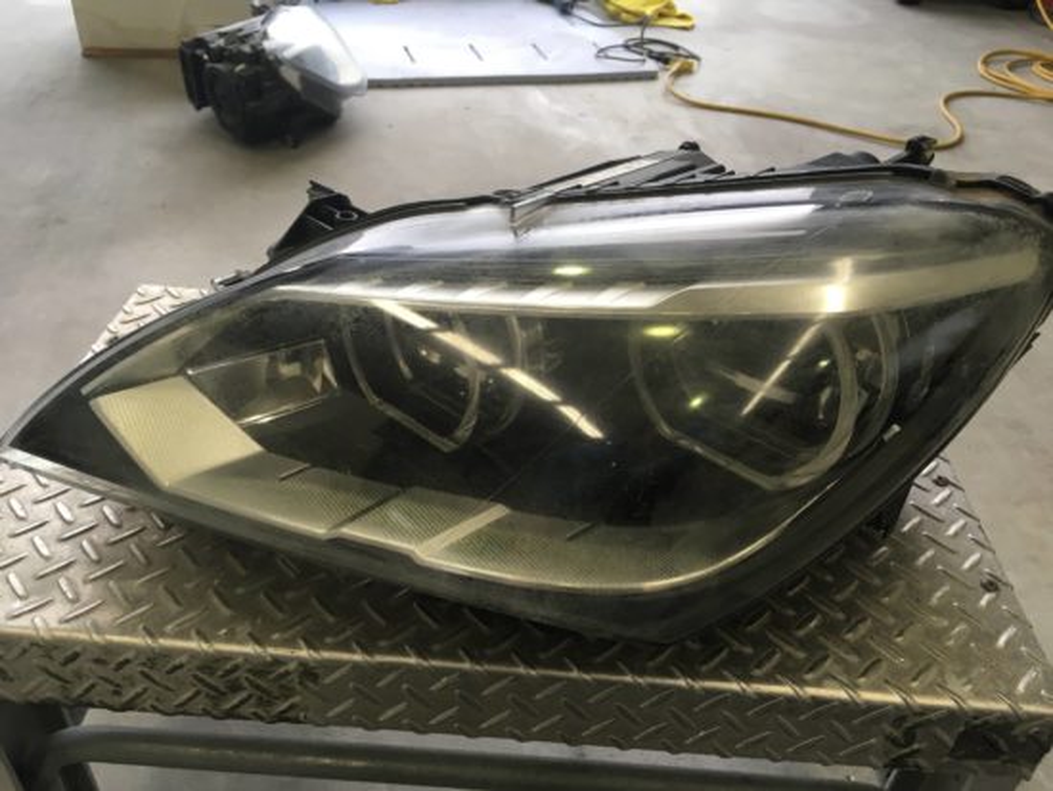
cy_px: 396
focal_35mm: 29
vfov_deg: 48.3
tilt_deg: -37.0
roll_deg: -2.9
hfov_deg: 61.6
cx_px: 526
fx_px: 883
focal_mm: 4.15
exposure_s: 1/40
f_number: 2.2
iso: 25
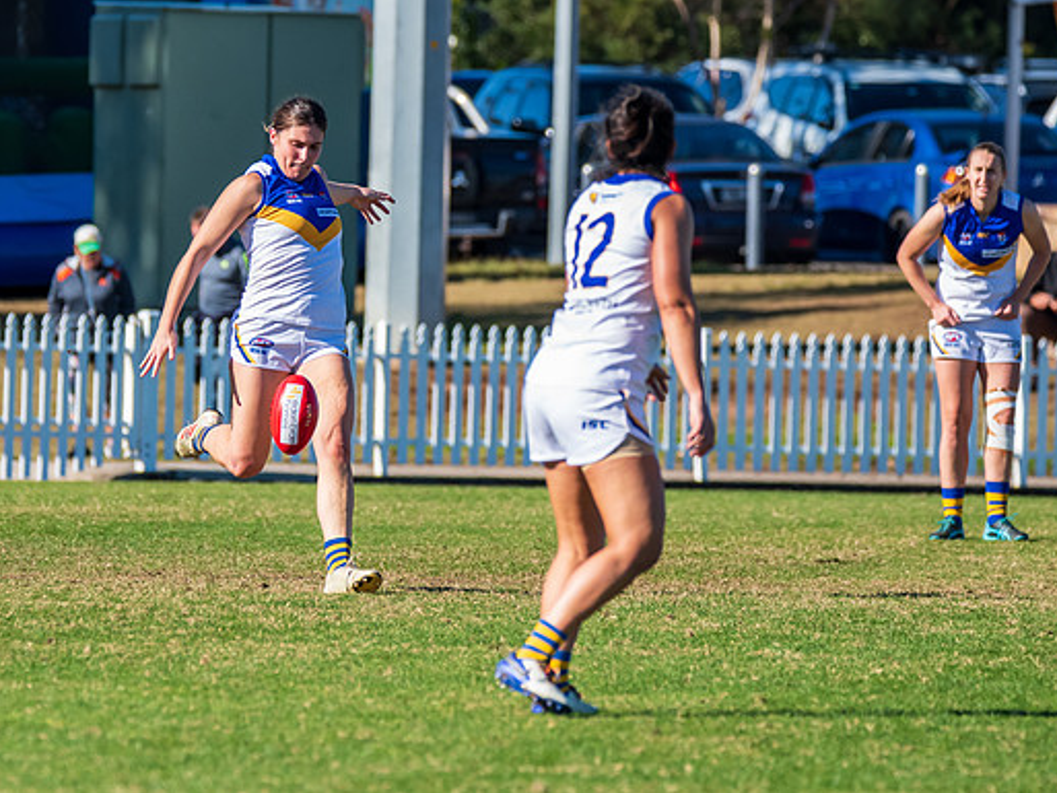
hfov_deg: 3.3
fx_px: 18447
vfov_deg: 2.5
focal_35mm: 604
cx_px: 242
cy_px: 352
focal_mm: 350
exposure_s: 1/2000
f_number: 8
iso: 800
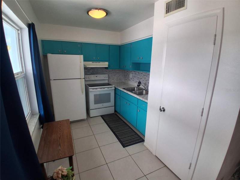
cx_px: 120
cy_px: 90
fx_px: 118
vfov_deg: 74.7
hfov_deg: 91.0
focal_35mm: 17
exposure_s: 1/120
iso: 100
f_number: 2.2
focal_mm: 1.4
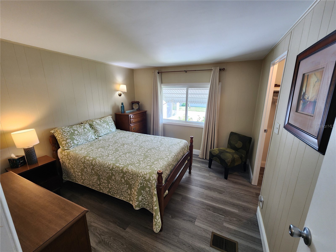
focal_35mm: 13
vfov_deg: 89.9
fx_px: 126
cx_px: 168
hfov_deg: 106.2
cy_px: 126
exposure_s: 1/60
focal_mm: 2.2
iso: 125
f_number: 2.2
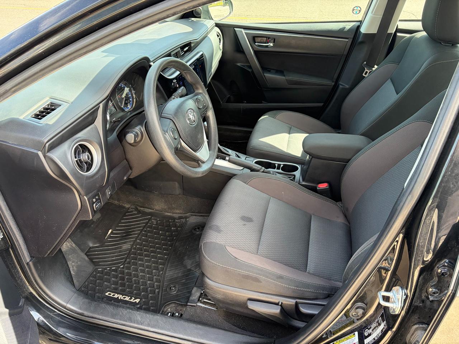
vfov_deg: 53.1
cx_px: 230
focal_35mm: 26
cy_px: 172
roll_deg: +0.9
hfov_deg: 67.3
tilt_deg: -34.9
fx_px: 345
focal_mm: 5.96
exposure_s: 1/183
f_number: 1.6
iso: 125
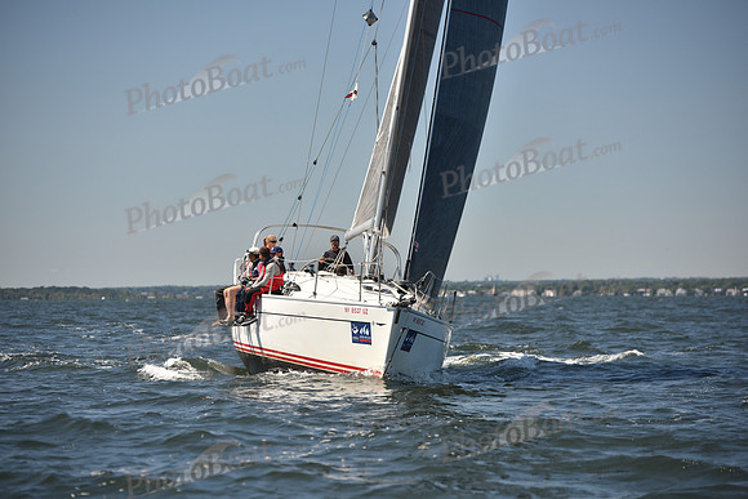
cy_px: 250
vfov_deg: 11.0
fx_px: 2598
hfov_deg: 16.4
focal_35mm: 125
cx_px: 374
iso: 250
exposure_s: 1/1250
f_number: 3.5
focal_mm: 125
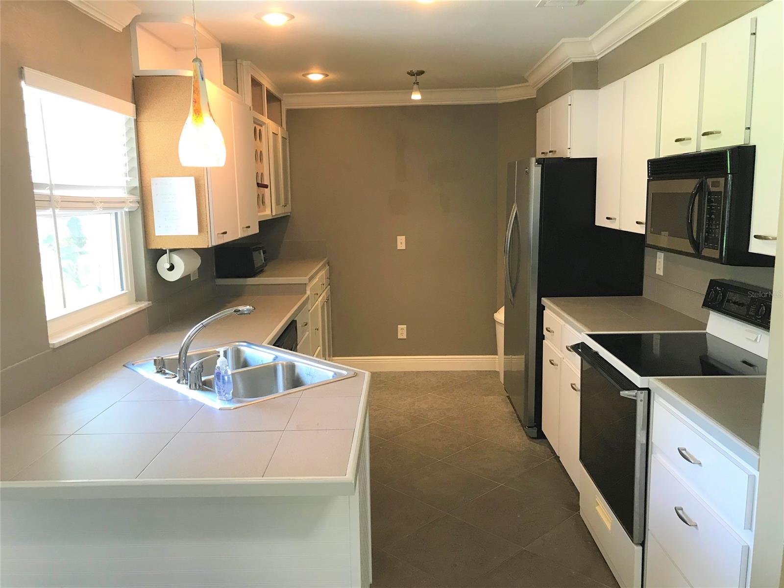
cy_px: 294
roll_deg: +0.6
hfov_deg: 63.4
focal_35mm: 28
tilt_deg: -9.5
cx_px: 392
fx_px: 634
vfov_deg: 49.7
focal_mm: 3.99
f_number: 1.8
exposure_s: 1/20
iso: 40
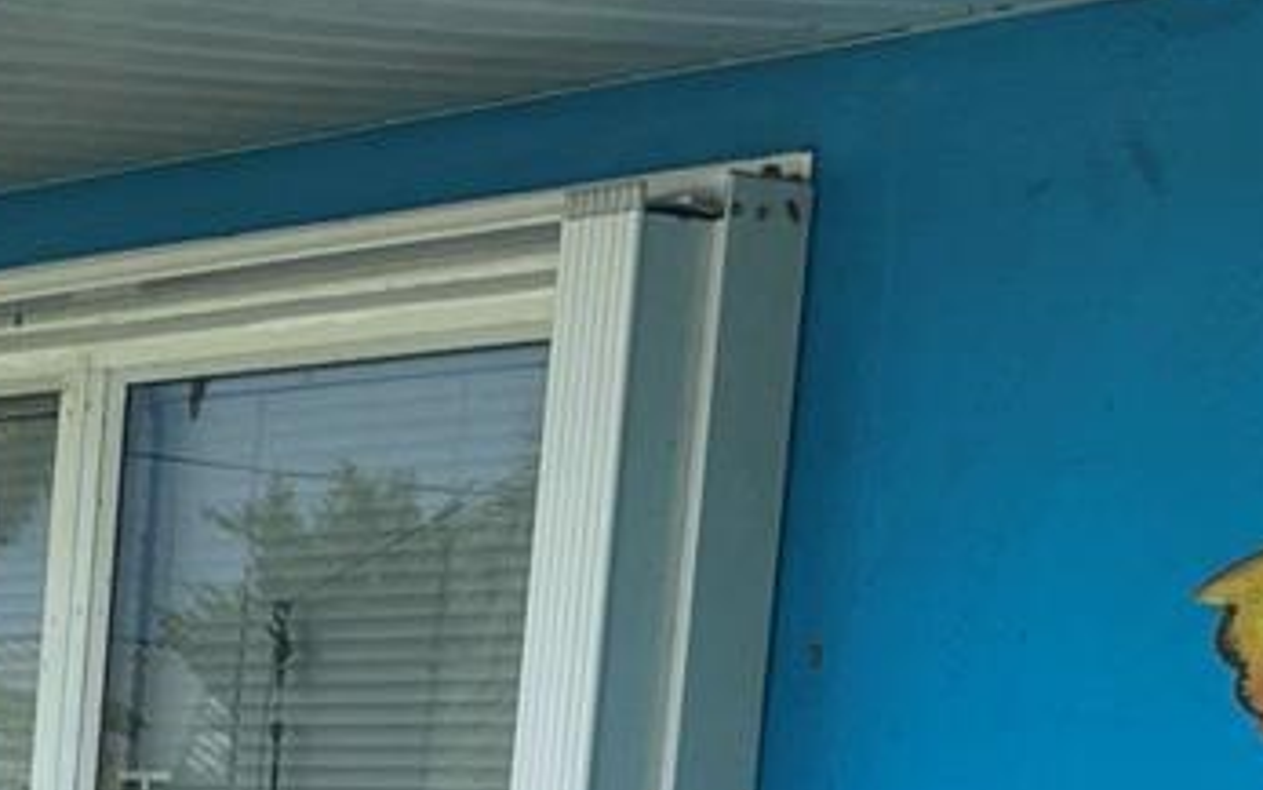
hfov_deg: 14.8
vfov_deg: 9.6
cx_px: -866
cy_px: 1576
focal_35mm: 127
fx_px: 4372
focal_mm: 5.7
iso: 50
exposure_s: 1/1058
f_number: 1.5
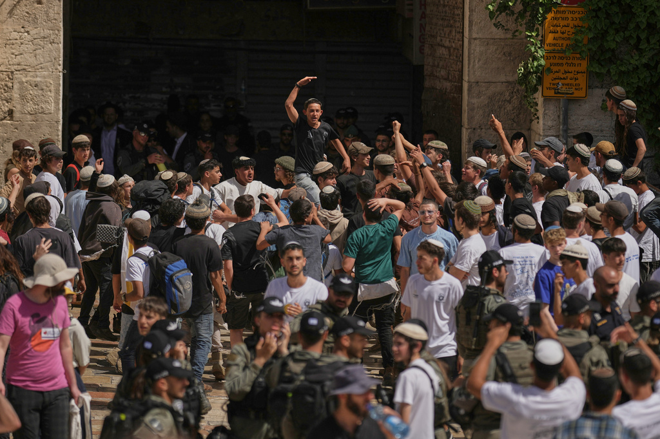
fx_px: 3702
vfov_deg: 6.8
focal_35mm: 202
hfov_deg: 10.2
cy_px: 220
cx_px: 330
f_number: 1.8
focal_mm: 135
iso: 100
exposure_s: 1/12800
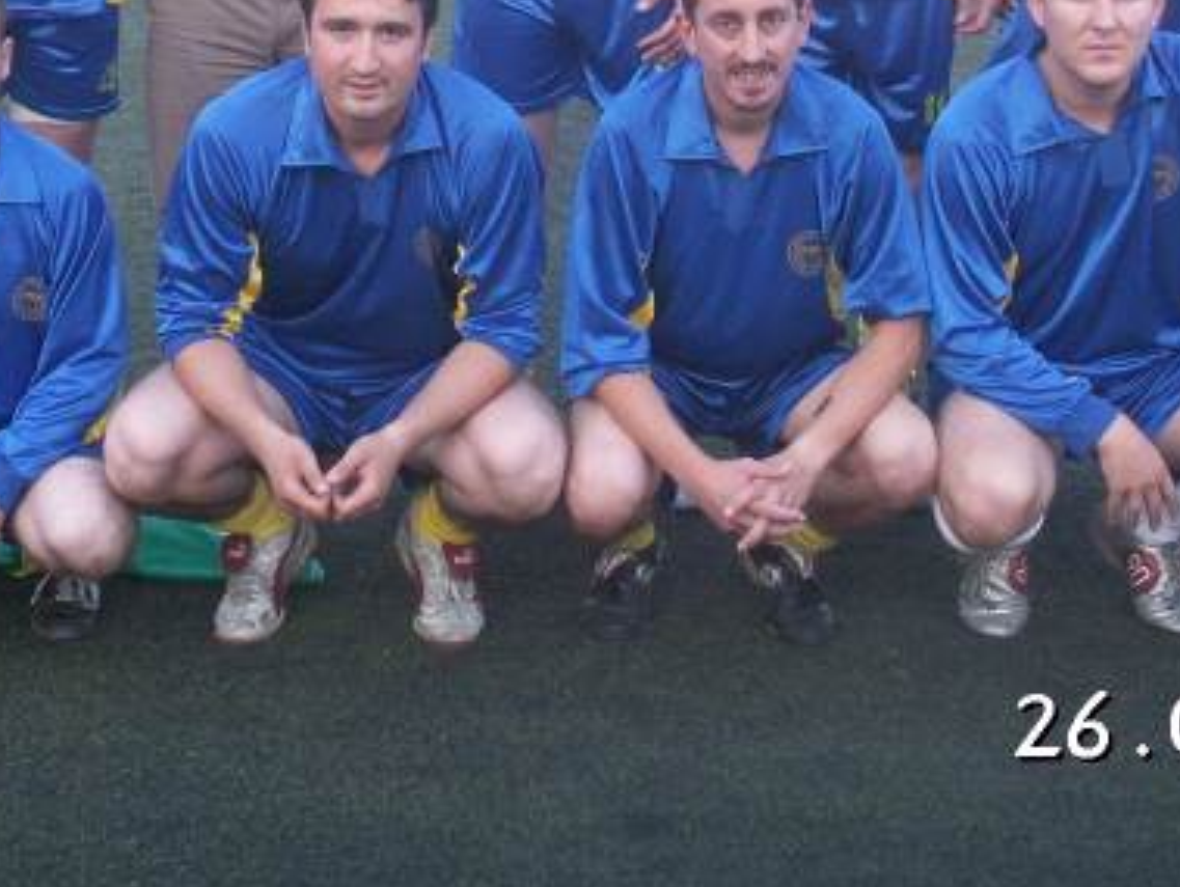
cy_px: -16
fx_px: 2661
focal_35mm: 78
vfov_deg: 18.4
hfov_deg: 25.0
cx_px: 504
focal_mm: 7.7
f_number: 3.5
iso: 100
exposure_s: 1/40
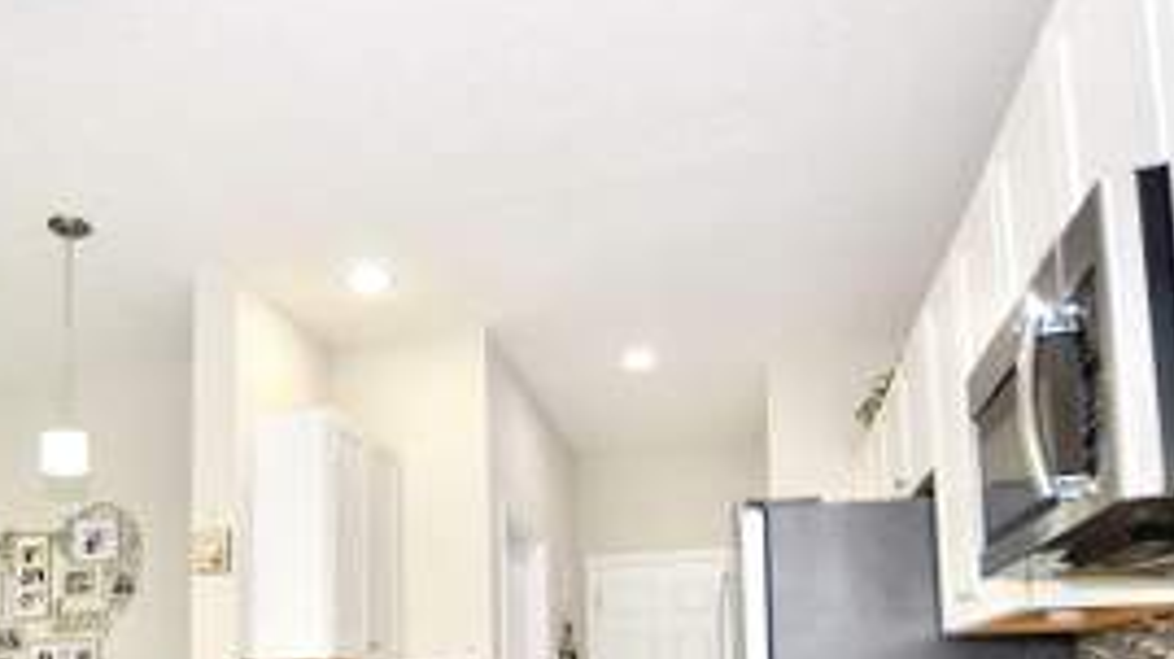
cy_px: 635
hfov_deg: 66.8
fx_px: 871
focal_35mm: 28
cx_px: 432
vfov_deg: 37.7
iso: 200
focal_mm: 10
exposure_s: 1/60
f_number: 4
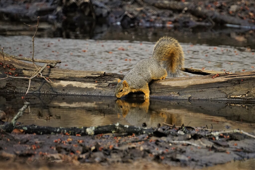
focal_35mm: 500
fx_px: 3542
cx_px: 128
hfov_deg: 4.1
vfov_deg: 2.8
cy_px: 85
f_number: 8
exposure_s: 1/640
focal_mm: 500
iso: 2000
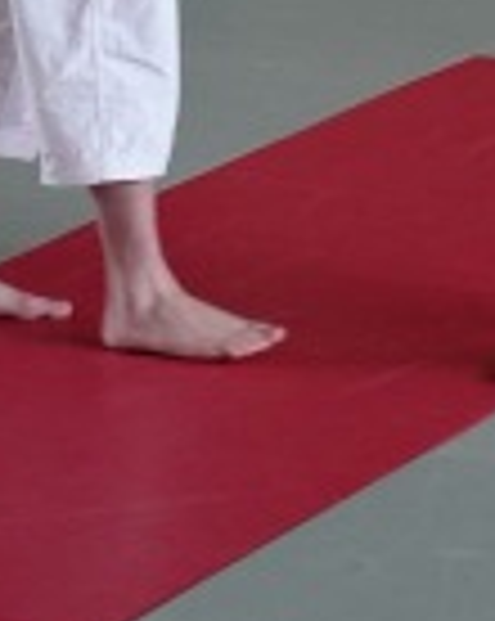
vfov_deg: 6.7
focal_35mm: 282
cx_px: 284
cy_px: -410
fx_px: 5176
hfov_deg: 5.5
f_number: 4
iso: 3200
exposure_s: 1/160
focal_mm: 69
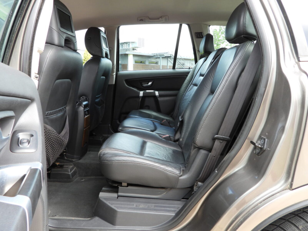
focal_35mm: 24
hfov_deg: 71.6
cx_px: 154
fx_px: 214
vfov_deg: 56.8
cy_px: 116
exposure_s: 1/100
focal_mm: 4.3
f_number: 2.8
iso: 100
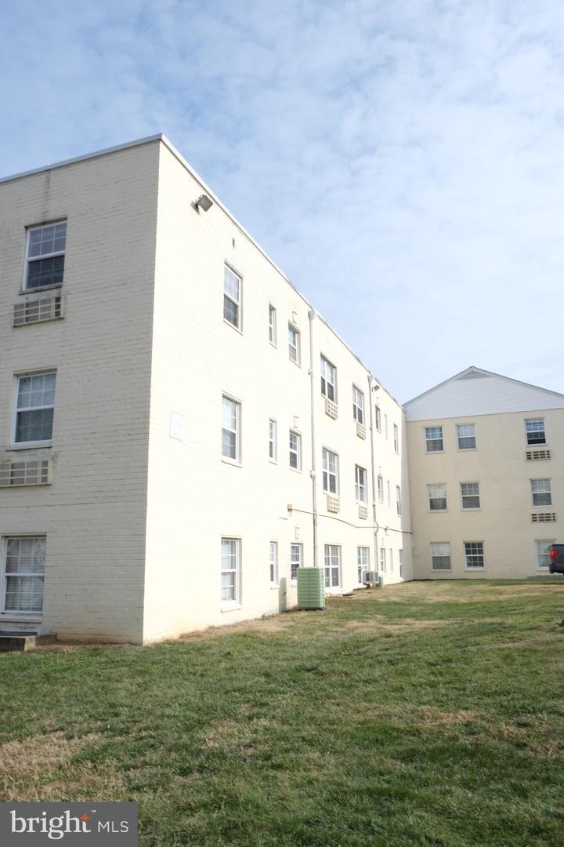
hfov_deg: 47.9
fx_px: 634
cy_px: 424
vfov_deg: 67.4
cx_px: 282
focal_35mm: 27
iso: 400
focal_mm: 18
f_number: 22
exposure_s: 1/60
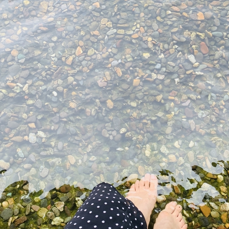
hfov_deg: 42.8
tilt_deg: -62.2
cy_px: 121
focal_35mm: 39
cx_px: 126
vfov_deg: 42.8
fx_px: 292
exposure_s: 1/129
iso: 25
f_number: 1.8
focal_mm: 4.25
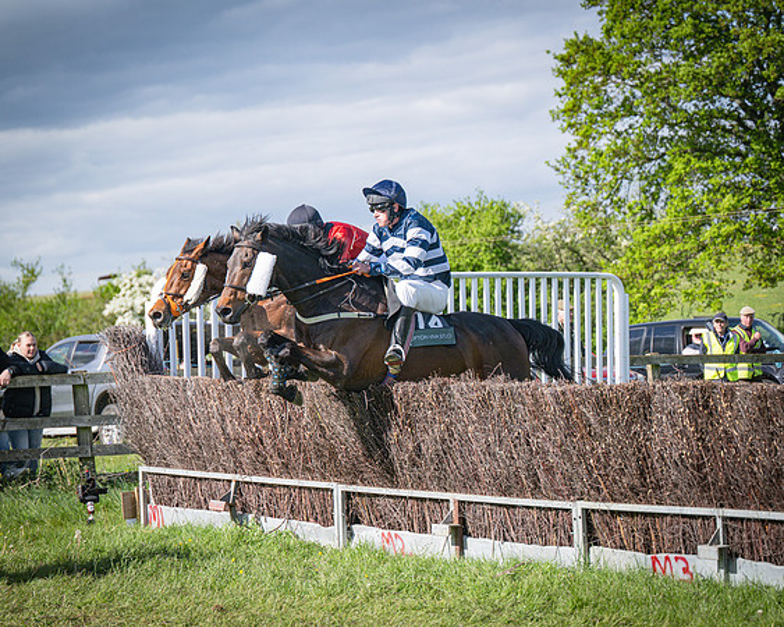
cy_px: 314
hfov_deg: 17.4
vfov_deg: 14.0
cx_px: 392
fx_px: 2560
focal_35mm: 110
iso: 400
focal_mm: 98
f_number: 4
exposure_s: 1/2500
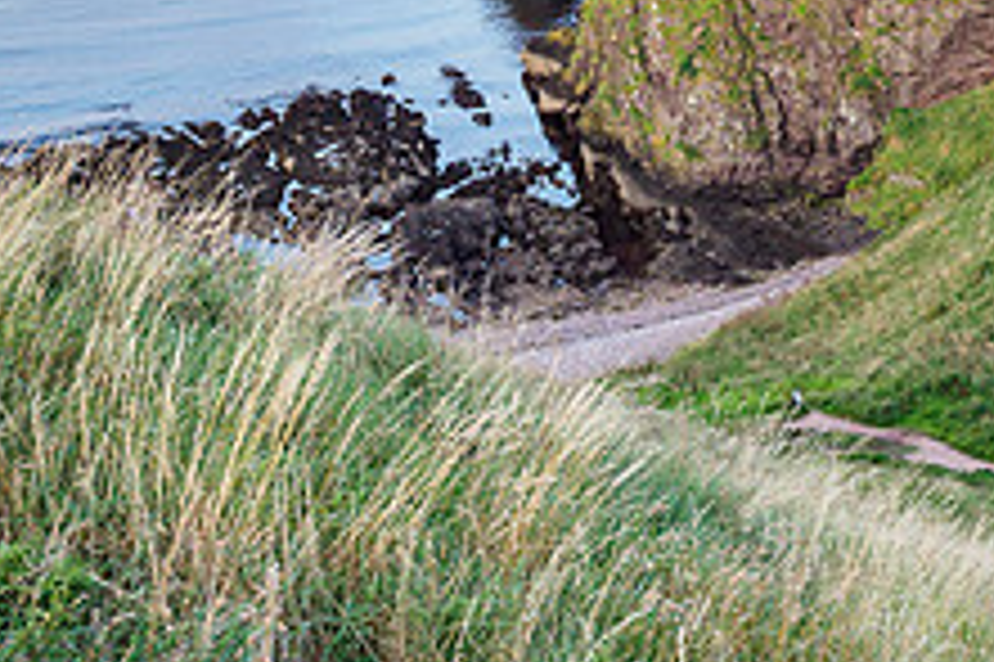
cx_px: 1278
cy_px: -171
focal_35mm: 69
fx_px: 1904
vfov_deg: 18.5
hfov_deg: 25.4
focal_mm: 12
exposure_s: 1/6
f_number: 7.1
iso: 200
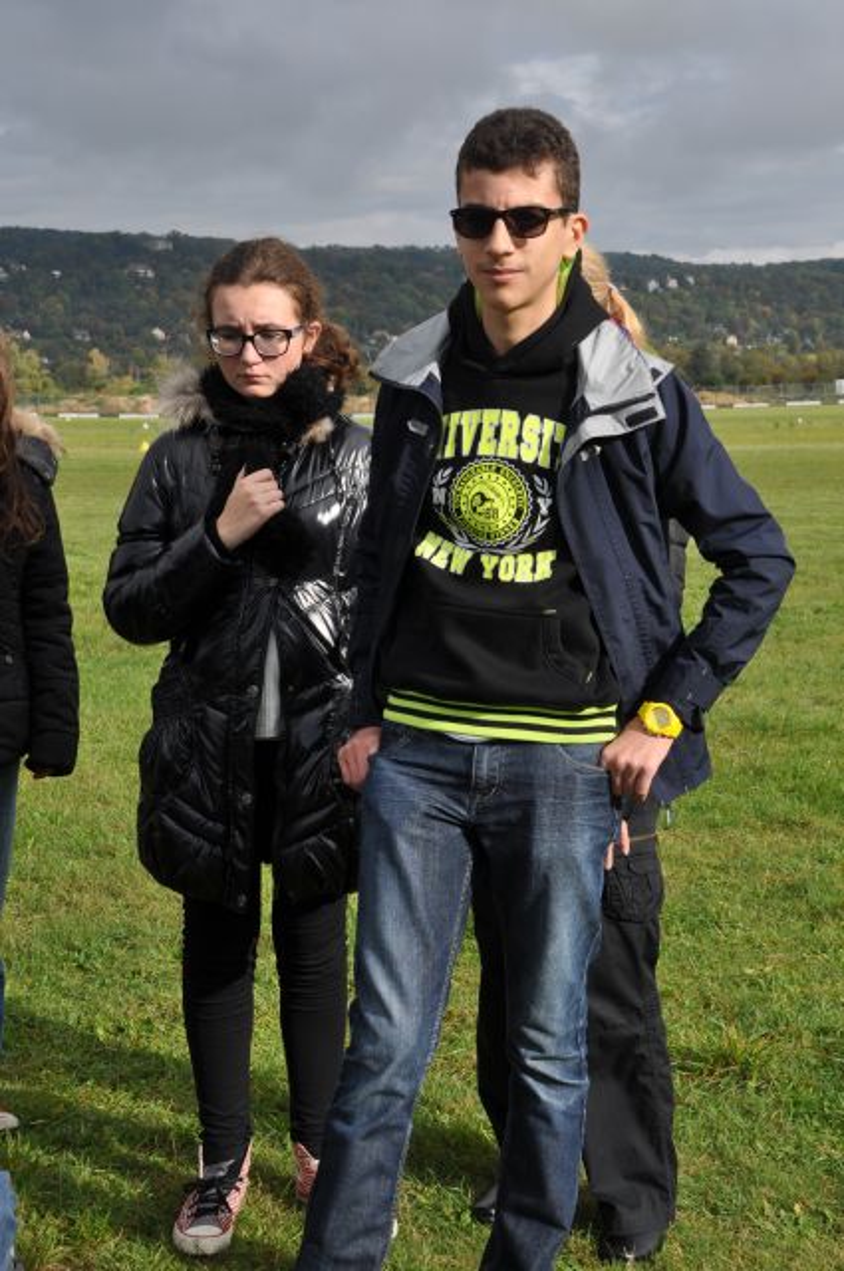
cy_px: 636
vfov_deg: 33.4
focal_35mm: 60
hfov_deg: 22.6
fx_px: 2116
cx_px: 422
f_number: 9
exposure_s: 1/320
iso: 200
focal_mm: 40
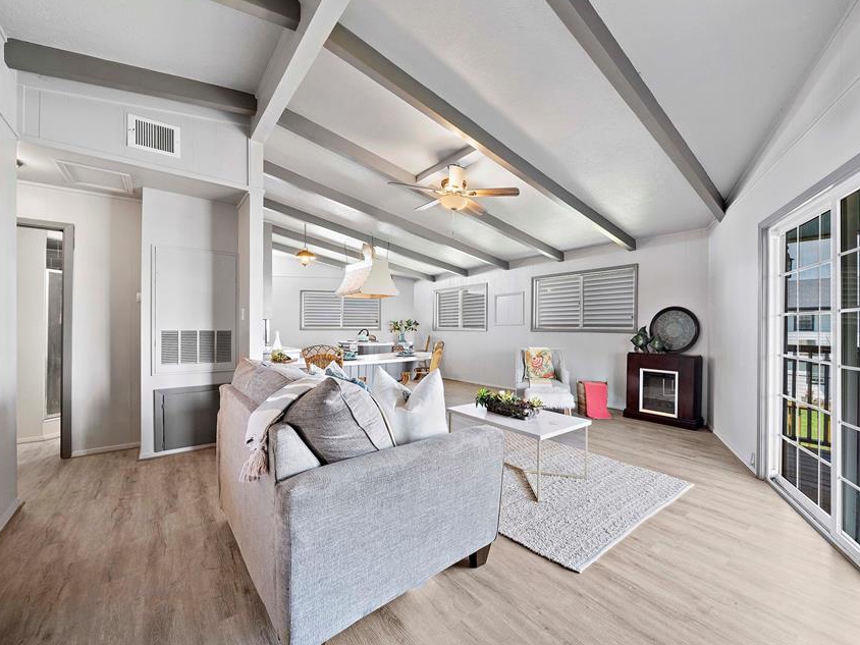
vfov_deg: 85.7
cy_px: 324
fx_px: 348
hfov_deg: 101.3
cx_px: 494
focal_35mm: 14
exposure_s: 1/3
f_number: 8
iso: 640
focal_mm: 12
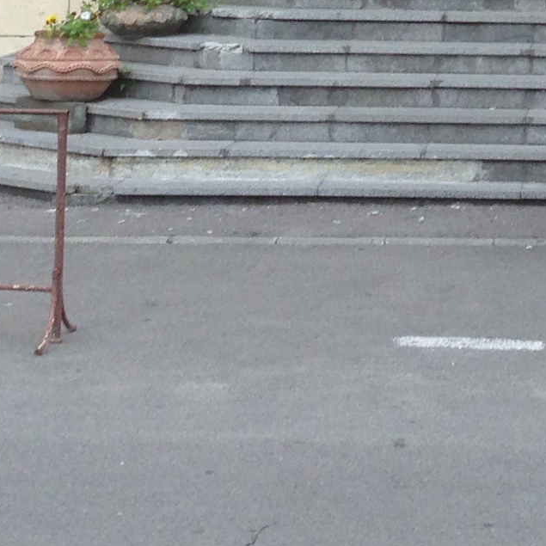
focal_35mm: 150
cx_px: 592
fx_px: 2677
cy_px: -428
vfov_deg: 10.9
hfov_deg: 11.5
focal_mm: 4.13
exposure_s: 1/123
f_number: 2.4
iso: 50
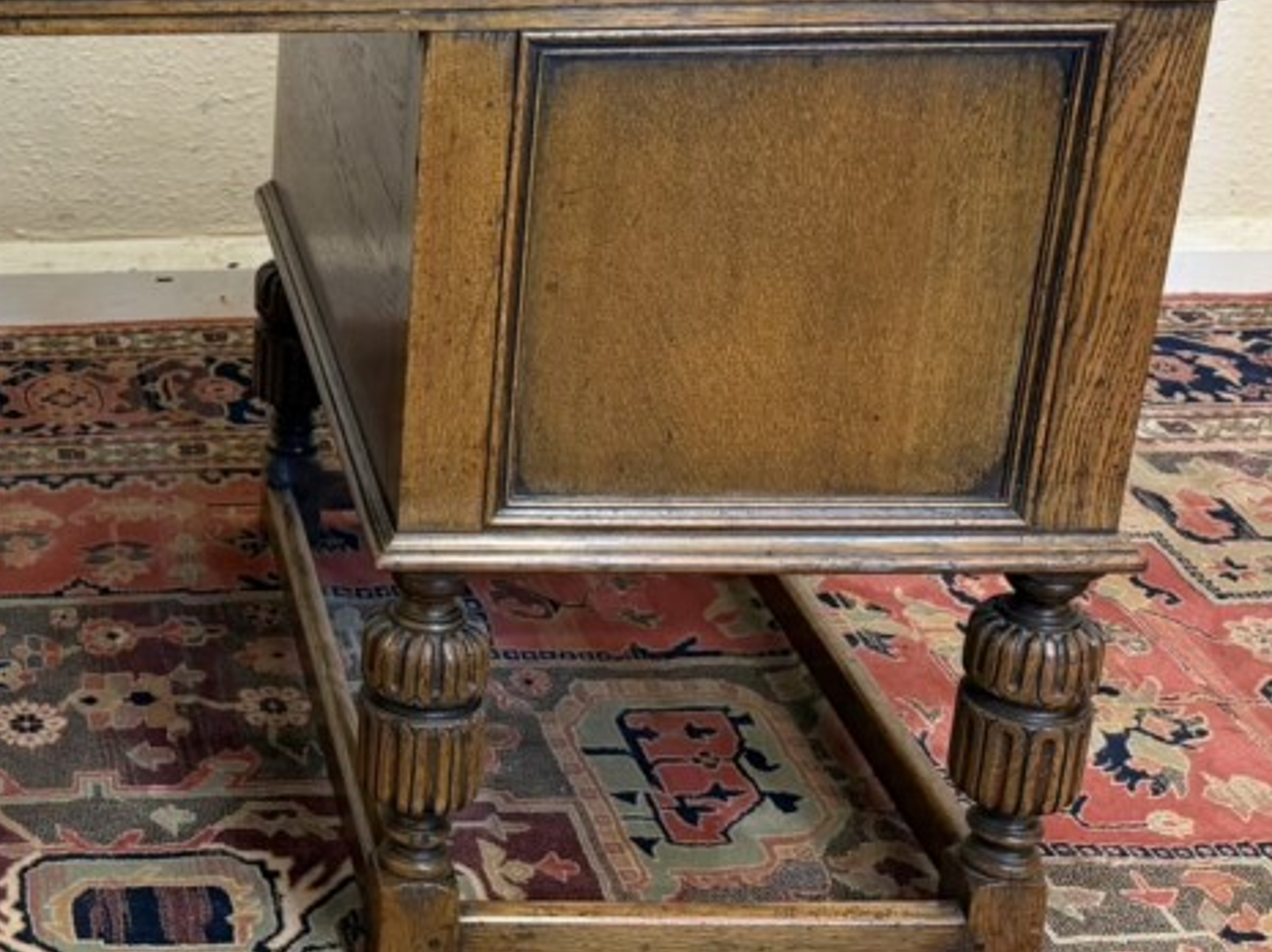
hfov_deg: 28.8
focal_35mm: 62
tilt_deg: -21.8
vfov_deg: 23.5
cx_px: -60
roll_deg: +1.3
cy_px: 323
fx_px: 2276
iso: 200
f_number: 1.78
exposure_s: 1/50
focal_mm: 6.76
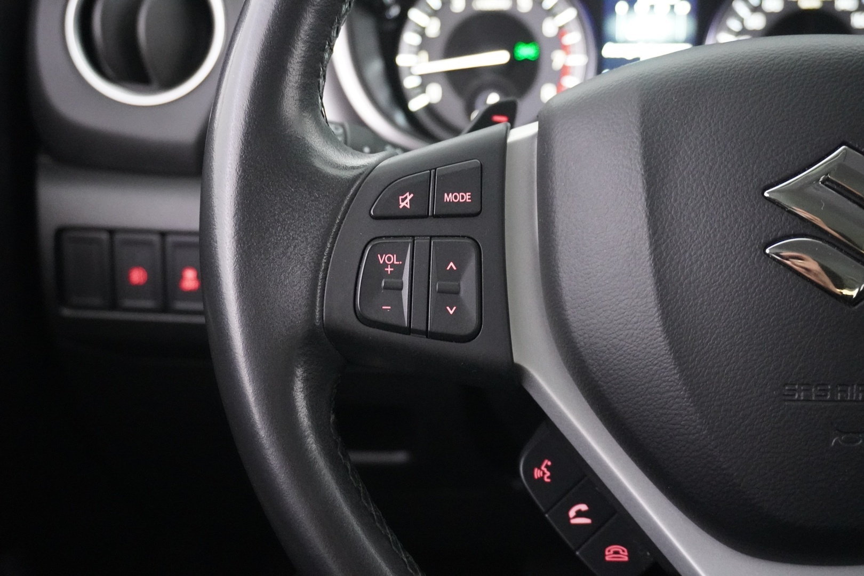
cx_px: 432
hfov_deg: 47.9
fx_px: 972
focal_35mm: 40
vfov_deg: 33.0
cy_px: 288
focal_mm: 27
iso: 6400
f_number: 4.5
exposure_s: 1/20
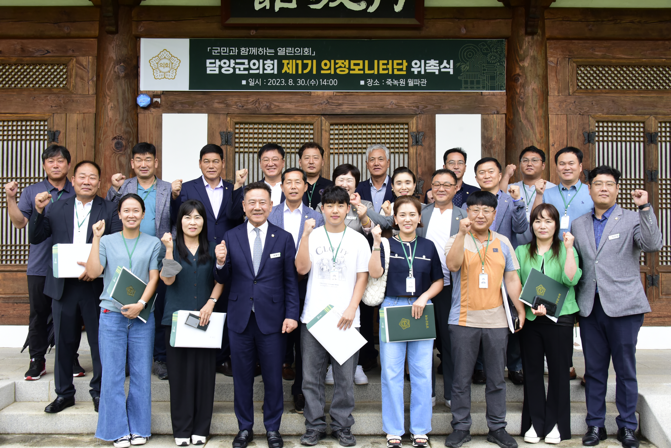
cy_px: 224
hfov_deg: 50.7
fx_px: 709
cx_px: 336
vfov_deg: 35.1
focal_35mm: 38
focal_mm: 38
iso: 1600
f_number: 10
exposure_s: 1/250
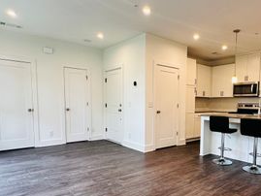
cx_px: 164
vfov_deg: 52.6
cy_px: 120
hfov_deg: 66.2
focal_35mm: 26
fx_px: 196
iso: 160
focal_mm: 2.22
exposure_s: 1/120
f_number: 2.2
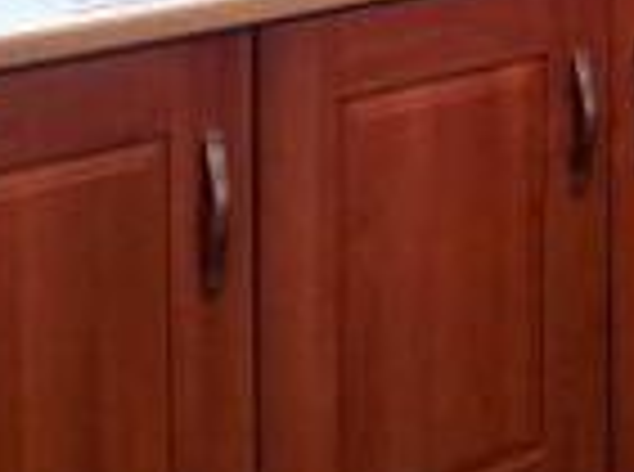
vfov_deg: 12.0
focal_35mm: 112
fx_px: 2046
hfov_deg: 16.4
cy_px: -420
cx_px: 888
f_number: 2.8
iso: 320
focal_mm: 4.8
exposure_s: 1/30
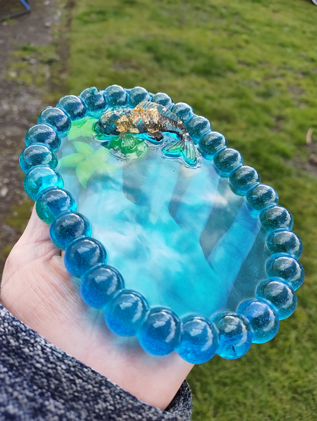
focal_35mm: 24
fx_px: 292
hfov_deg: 56.9
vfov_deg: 71.5
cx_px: 158
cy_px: 210
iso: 50
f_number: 1.88
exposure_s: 1/142
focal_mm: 5.56
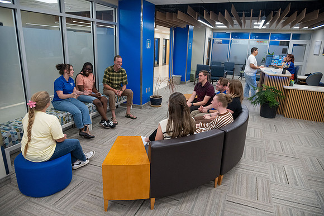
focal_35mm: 24
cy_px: 108
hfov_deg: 73.7
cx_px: 162
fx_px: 216
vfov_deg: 53.2
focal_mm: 24
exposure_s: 1/250
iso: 1250
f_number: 4
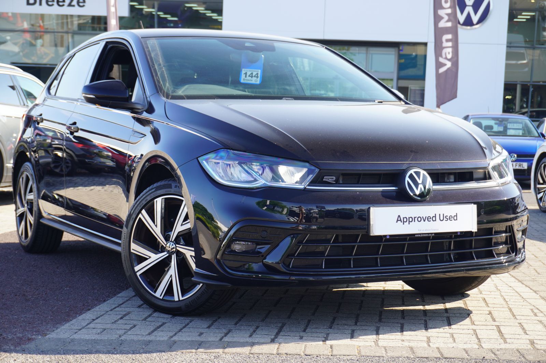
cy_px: 182
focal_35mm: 64
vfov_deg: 21.0
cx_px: 273
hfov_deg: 31.2
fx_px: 977
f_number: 5.6
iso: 160
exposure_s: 1/90
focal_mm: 43
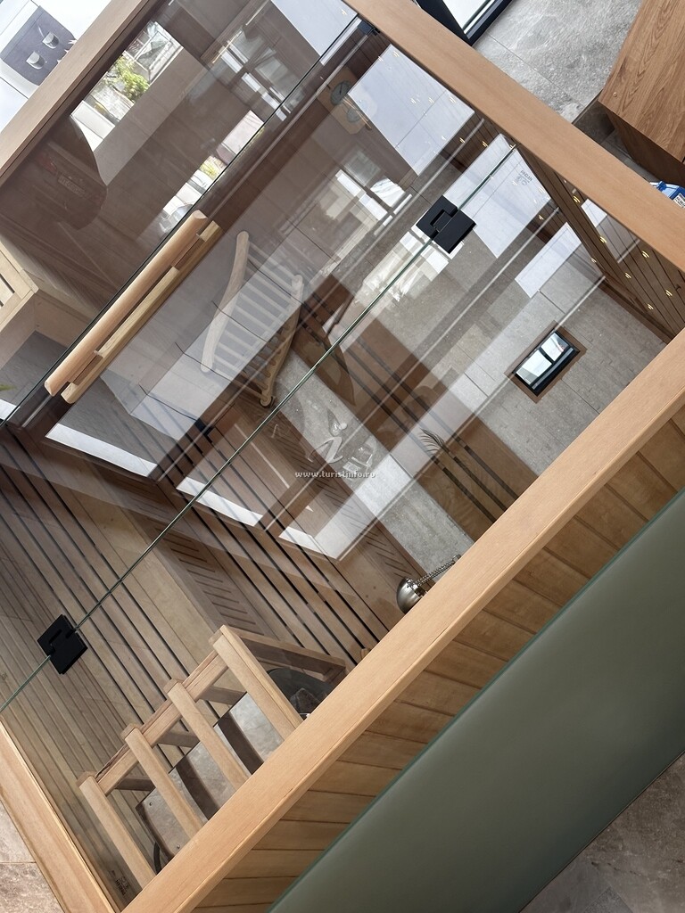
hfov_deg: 30.3
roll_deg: -44.0
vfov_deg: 39.7
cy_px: 456
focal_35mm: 48
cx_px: 342
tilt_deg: -8.2
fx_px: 1266
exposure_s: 1/100
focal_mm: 6.86
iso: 100
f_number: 1.78
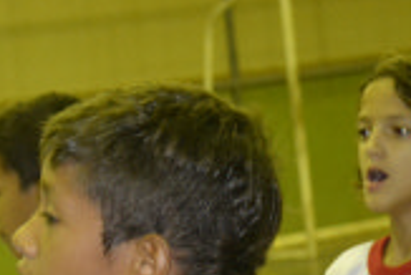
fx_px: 3051
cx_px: -101
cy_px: 397
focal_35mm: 267
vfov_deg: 5.1
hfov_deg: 7.6
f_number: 5
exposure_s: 1/60
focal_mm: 58
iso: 3200
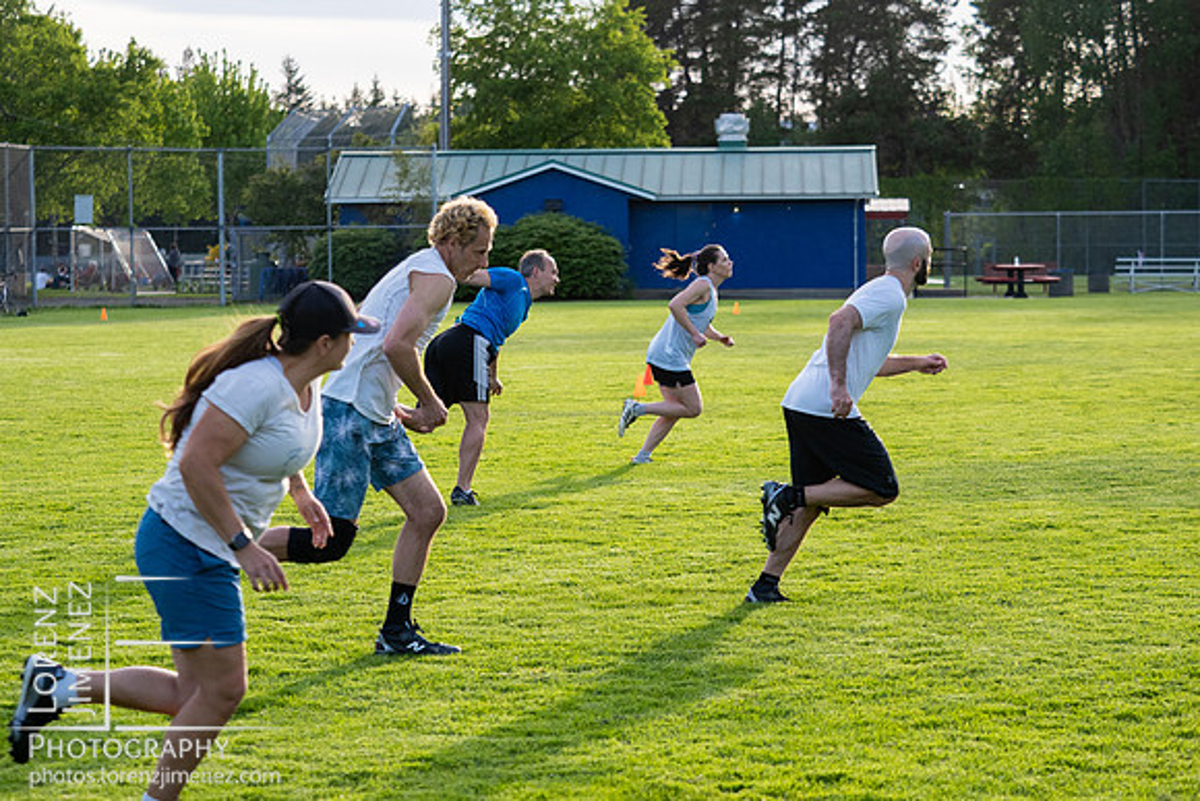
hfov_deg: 19.3
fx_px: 3522
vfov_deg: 13.0
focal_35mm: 106
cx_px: 601
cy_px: 358
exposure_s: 1/1000
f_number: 2.8
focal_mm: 50
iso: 250
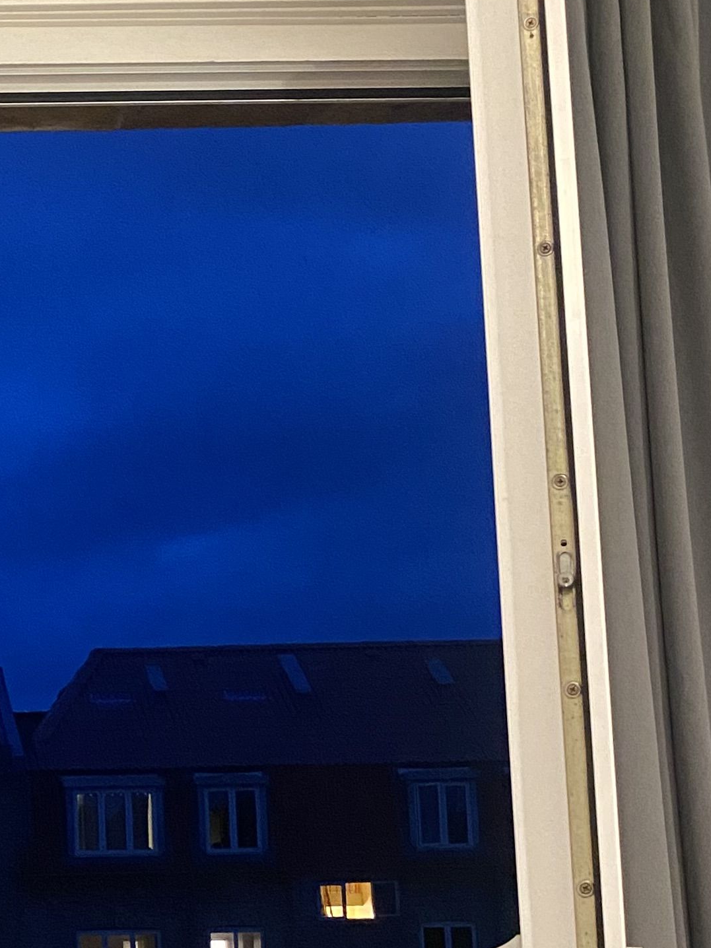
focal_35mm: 73
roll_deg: +1.1
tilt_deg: +6.4
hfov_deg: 18.9
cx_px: -168
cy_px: 804
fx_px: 1999
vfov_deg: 26.0
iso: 500
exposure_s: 1/33
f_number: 1.8
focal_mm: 4.25
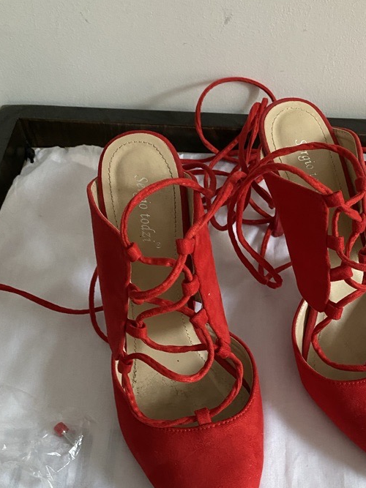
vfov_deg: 47.3
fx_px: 550
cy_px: 315
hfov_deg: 36.3
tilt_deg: -58.3
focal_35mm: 39
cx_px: 255
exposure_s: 1/40
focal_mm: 4.25
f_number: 1.8
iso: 400
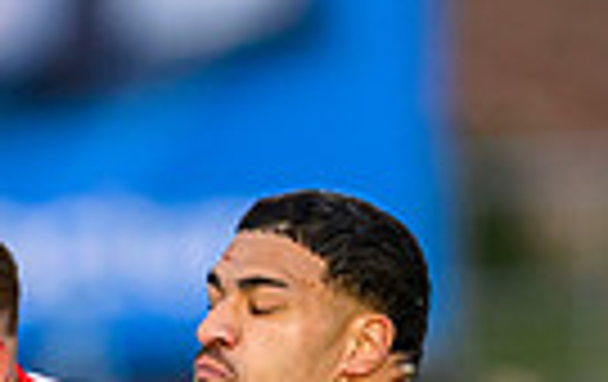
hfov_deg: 0.8
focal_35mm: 2490
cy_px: 796
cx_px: 182
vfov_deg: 0.5
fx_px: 41345
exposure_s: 1/2500
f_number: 3.2
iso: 2500
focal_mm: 400
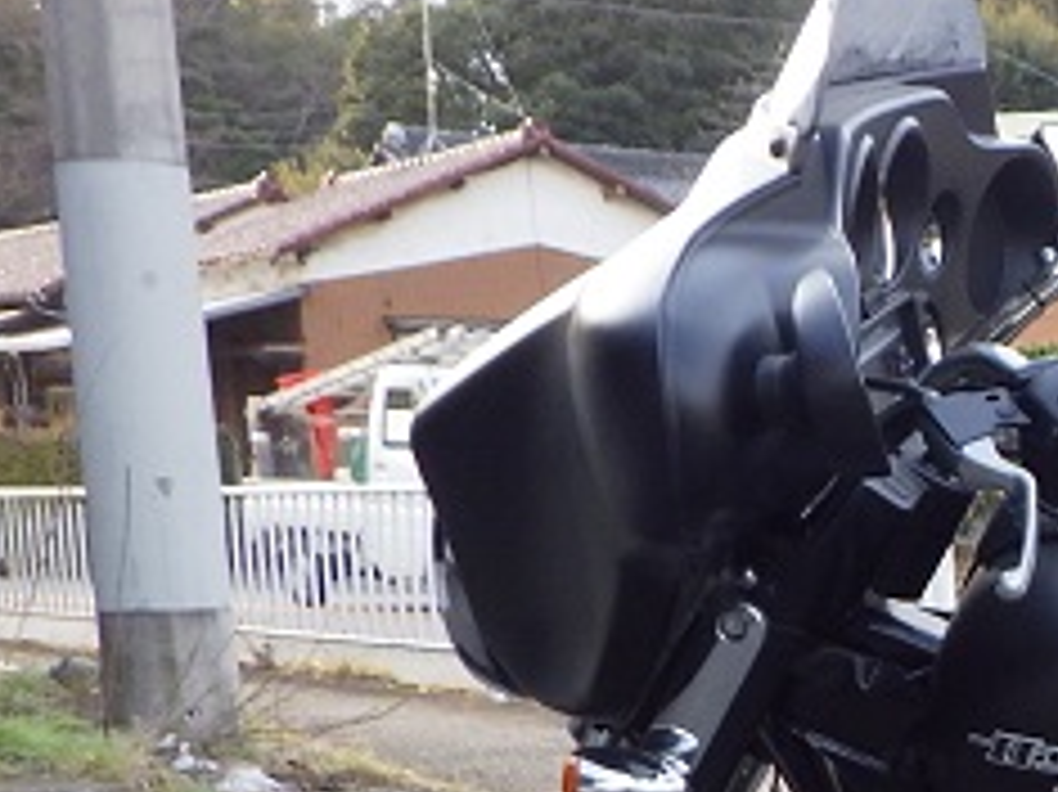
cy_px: 848
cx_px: 1549
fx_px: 2566
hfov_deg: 20.3
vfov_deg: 17.0
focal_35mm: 84
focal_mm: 5
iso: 250
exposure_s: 1/200
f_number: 3.5
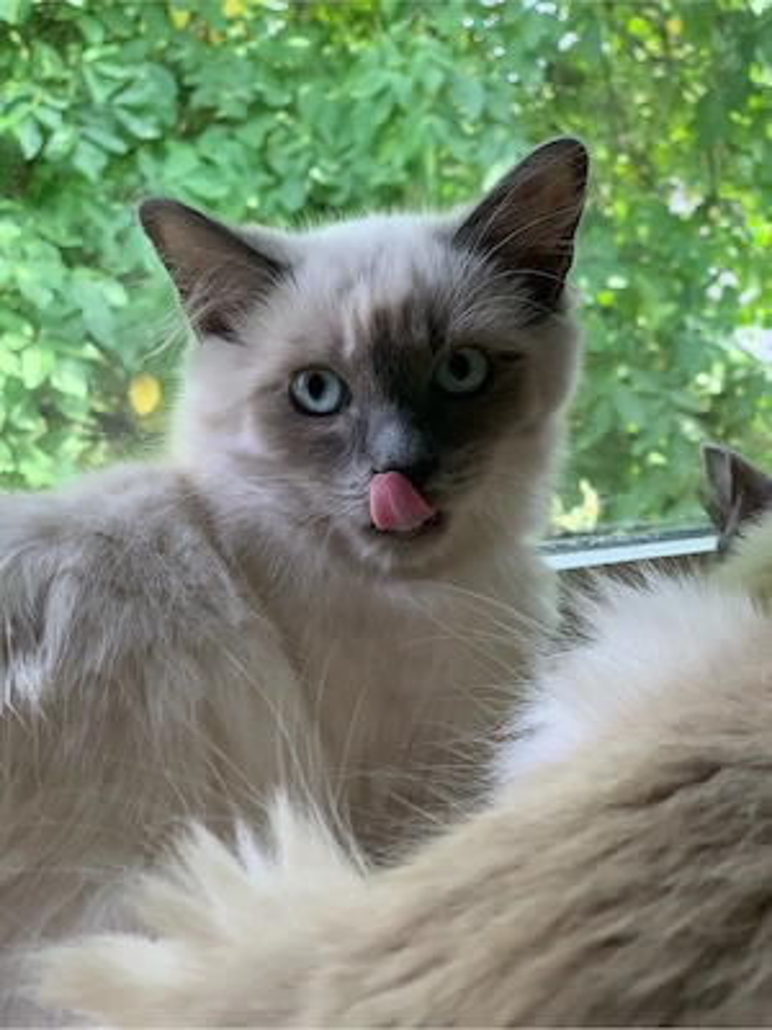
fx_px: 1546
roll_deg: -2.4
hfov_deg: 28.0
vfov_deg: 36.8
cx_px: 386
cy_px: 515
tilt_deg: -9.7
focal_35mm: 52
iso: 64
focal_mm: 6
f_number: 2.4
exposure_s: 1/122
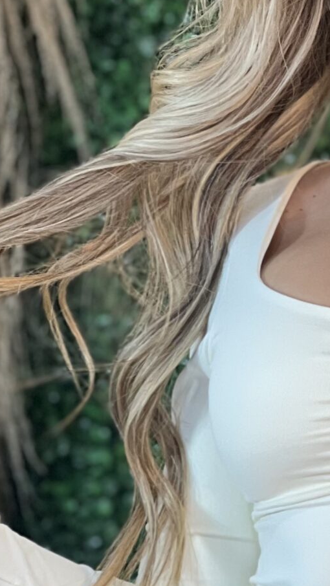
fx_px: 3685
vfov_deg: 9.1
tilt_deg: -4.3
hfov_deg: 5.1
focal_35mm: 237
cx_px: 448
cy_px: 314
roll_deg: -1.4
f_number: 2.8
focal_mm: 9
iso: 125
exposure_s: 1/120
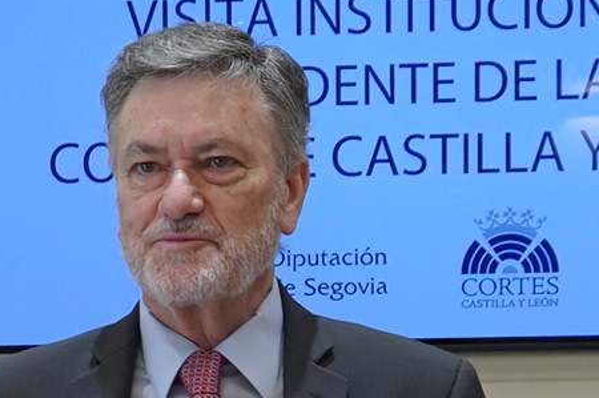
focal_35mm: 194
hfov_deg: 10.6
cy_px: 771
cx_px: 110
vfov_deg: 6.8
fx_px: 3224
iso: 1000
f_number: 4
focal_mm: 29
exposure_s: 1/160
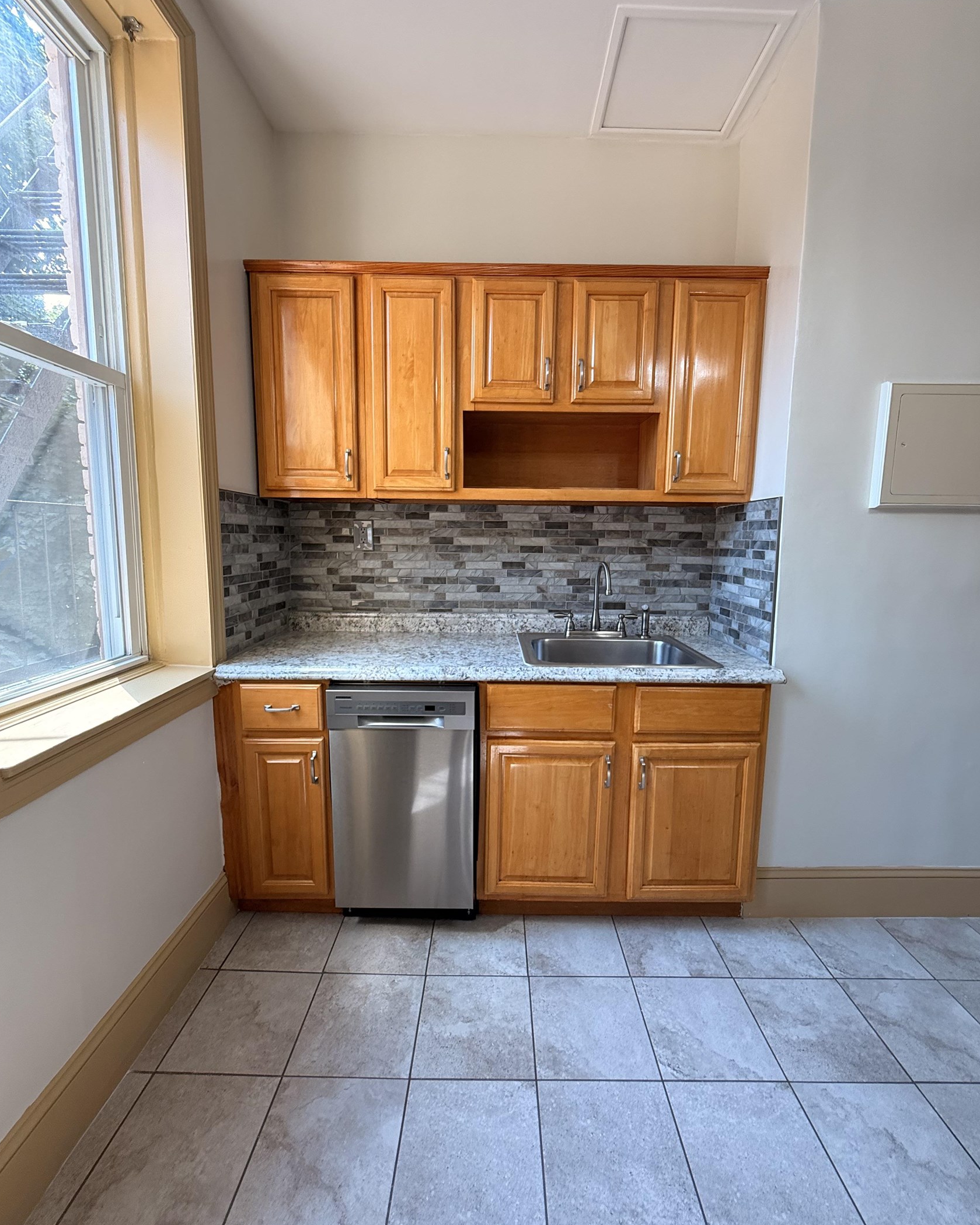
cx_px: 496
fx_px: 544
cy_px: 605
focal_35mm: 15
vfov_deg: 96.8
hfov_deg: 84.0
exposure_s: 1/120
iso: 125
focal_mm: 2.22
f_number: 2.2
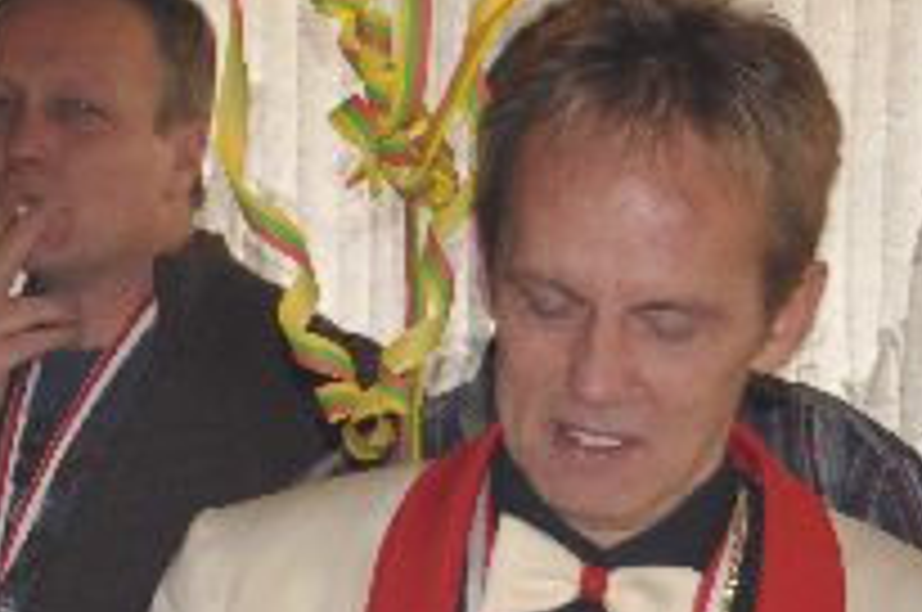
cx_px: 477
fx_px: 9282
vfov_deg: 3.8
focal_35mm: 363
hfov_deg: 5.7
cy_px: 898
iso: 400
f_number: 5.3
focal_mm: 62
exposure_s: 1/60
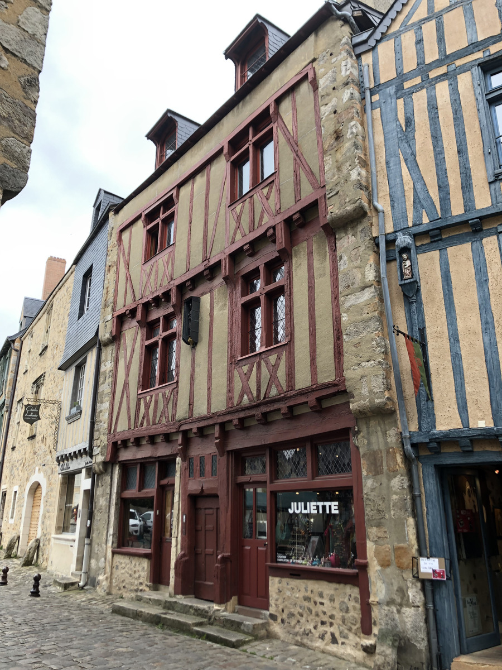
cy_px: 335
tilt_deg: +18.9
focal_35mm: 28
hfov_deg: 49.7
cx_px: 251
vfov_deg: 63.4
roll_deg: +0.8
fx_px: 541
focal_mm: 4
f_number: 1.8
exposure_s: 1/185
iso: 20
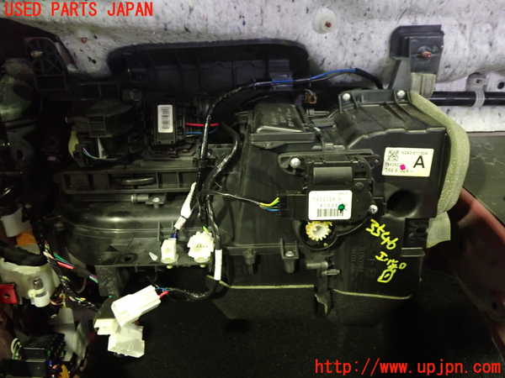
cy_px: 189
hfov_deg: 60.0
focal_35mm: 30
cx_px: 252
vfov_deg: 46.8
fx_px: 438
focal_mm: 5.4
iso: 800
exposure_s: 1/13
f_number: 2.3
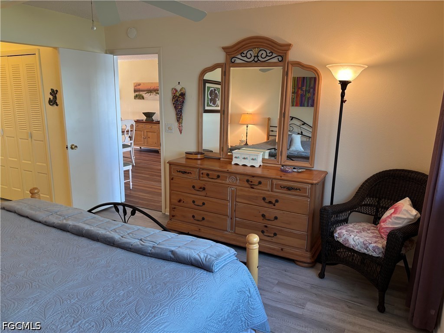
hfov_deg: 67.3
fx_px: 333
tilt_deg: -12.9
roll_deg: -1.1
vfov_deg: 53.1
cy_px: 166
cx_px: 222
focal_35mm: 26
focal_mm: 5.96
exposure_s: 1/60
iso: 100
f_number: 1.6
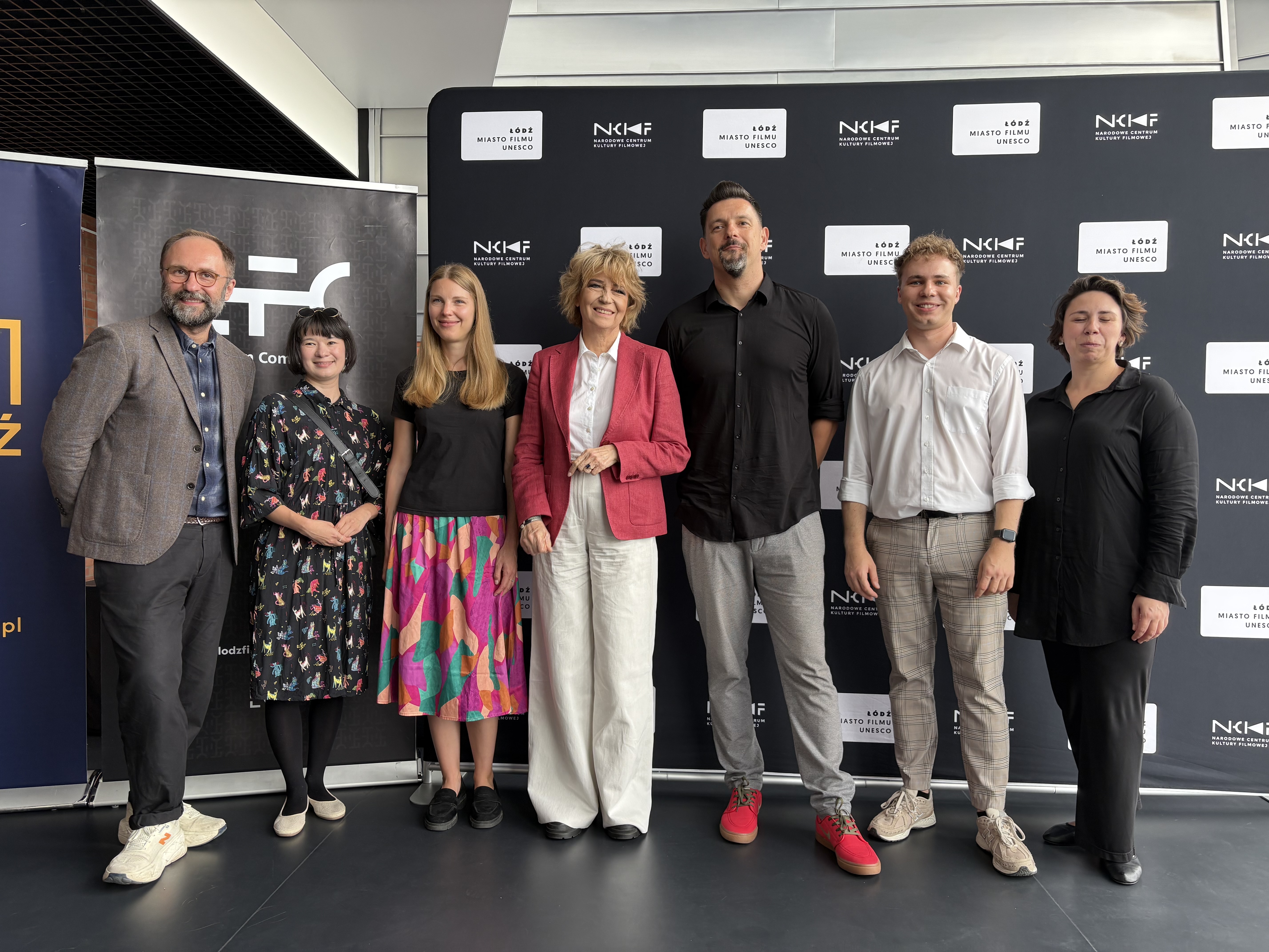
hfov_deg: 67.3
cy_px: 476
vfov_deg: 53.1
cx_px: 634
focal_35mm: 26
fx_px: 953
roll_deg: -1.6
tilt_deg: -1.5
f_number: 1.6
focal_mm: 5.96
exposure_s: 1/122
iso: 80
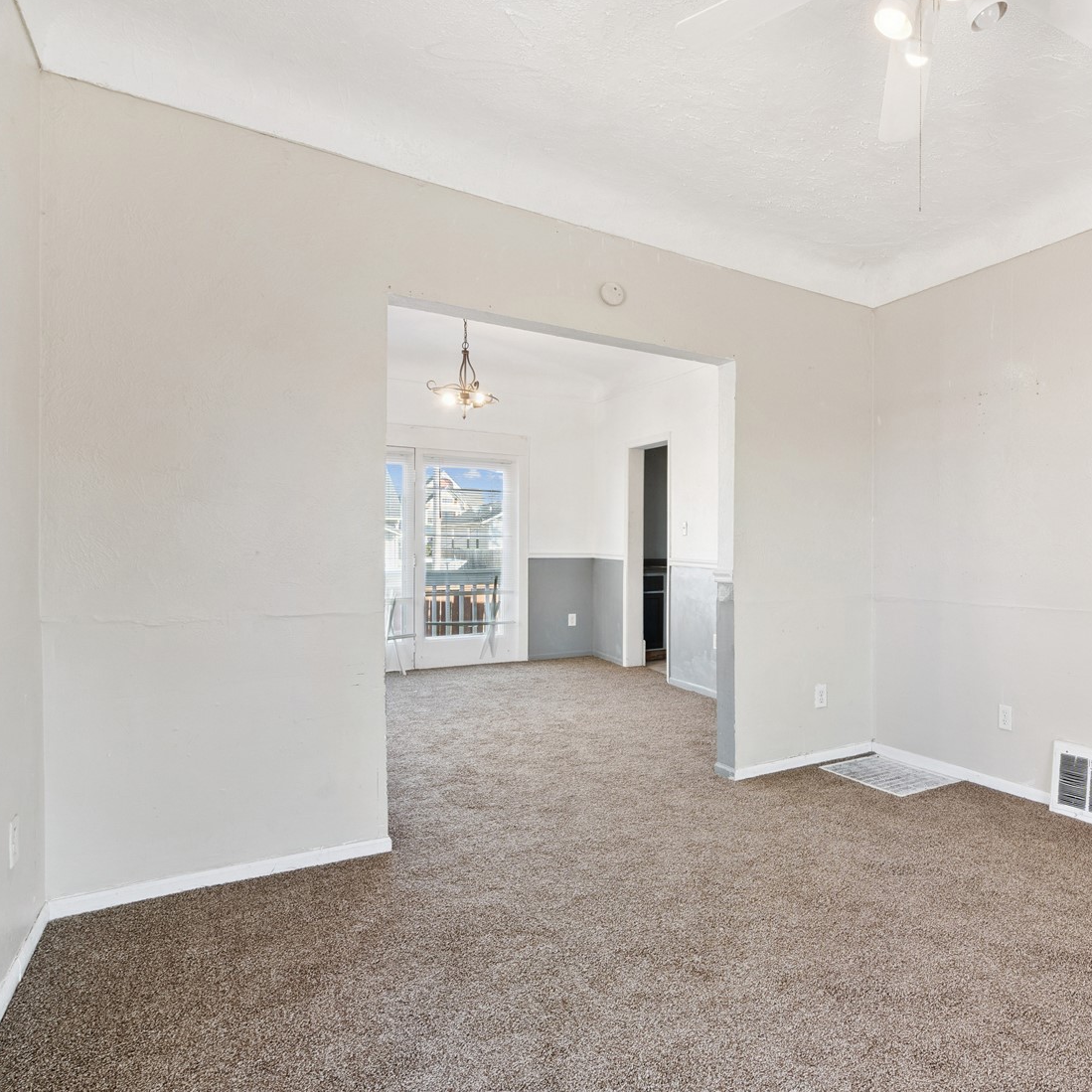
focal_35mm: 21
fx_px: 749
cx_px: 829
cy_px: 541
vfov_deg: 72.1
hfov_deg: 67.2
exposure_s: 1/10
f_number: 10
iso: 400
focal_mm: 16
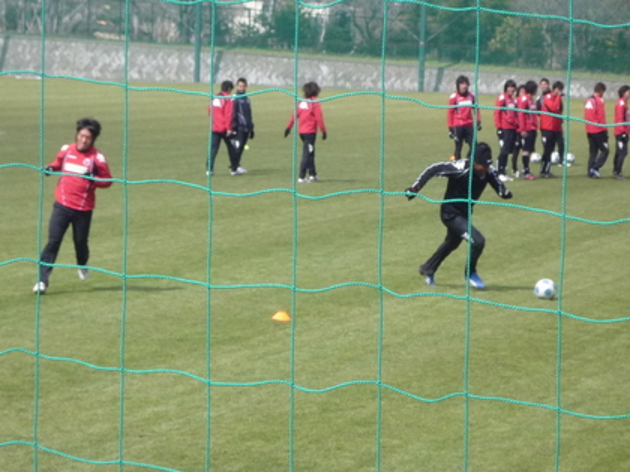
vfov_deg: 8.2
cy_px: 236
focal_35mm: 180
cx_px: 315
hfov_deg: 11.0
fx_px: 3276
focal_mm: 17.6
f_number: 5.6
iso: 200
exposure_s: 1/500
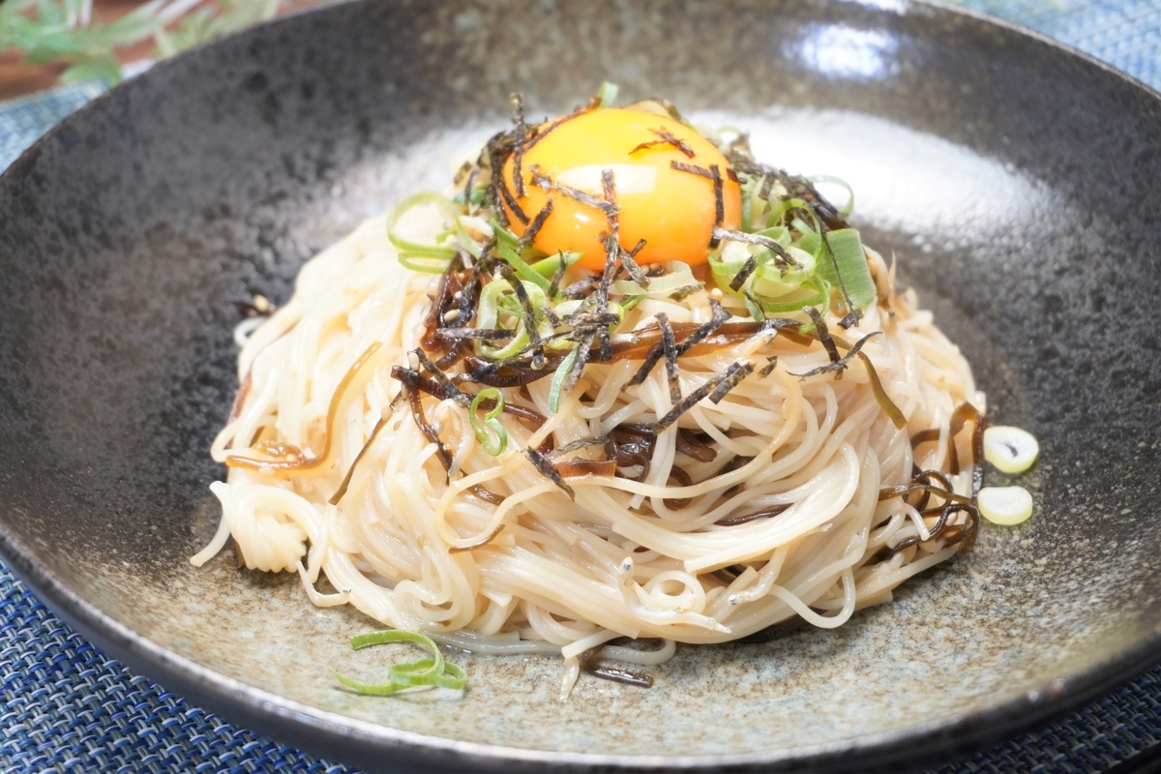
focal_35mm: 72
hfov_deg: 28.1
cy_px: 387
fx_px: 2322
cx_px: 580
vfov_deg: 18.9
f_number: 5.6
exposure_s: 1/60
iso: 1600
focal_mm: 48
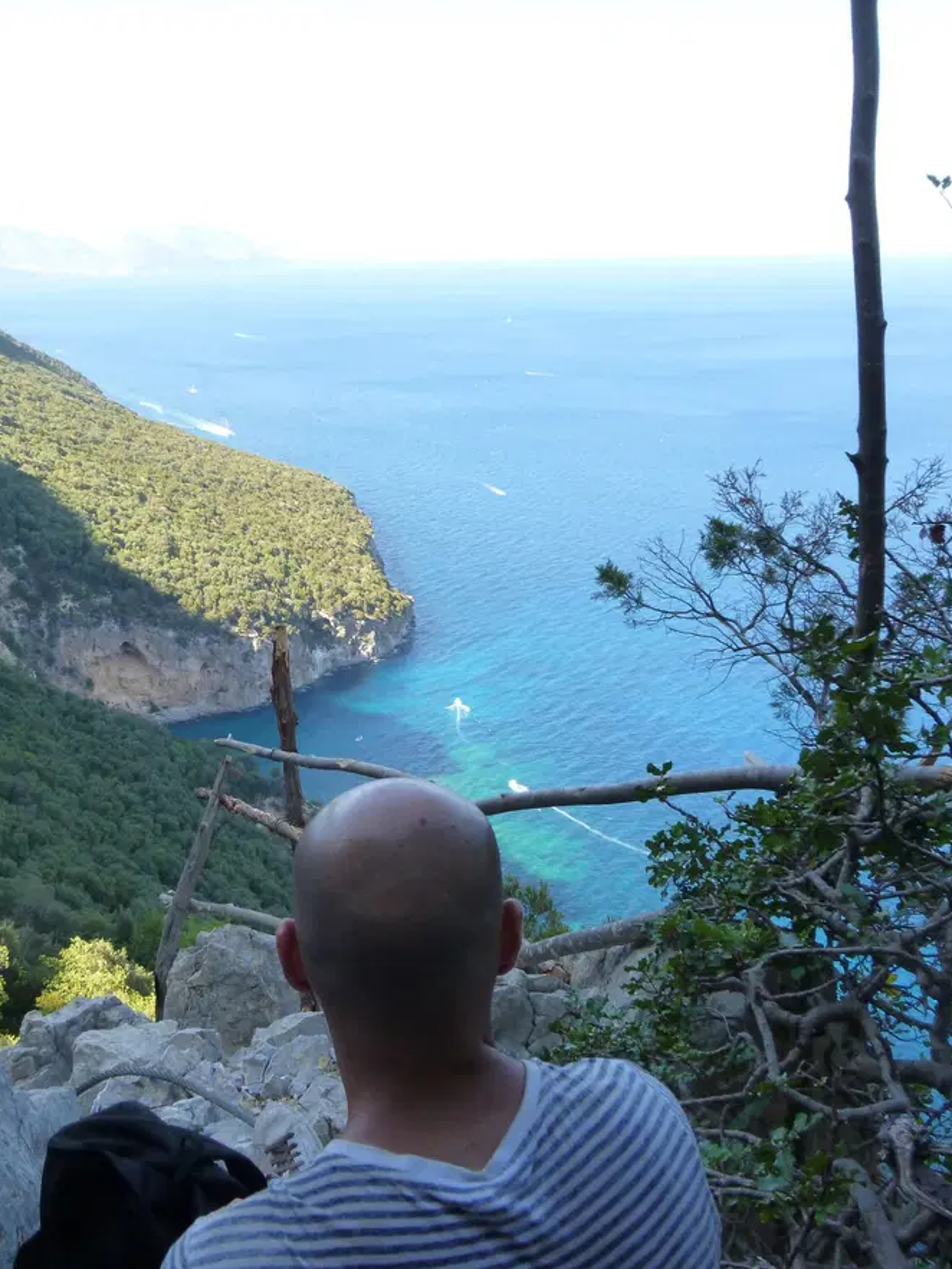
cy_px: 623
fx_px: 1246
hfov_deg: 41.2
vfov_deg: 53.9
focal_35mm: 34
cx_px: 312
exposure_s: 1/200
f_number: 3.1
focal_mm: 4.5
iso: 160
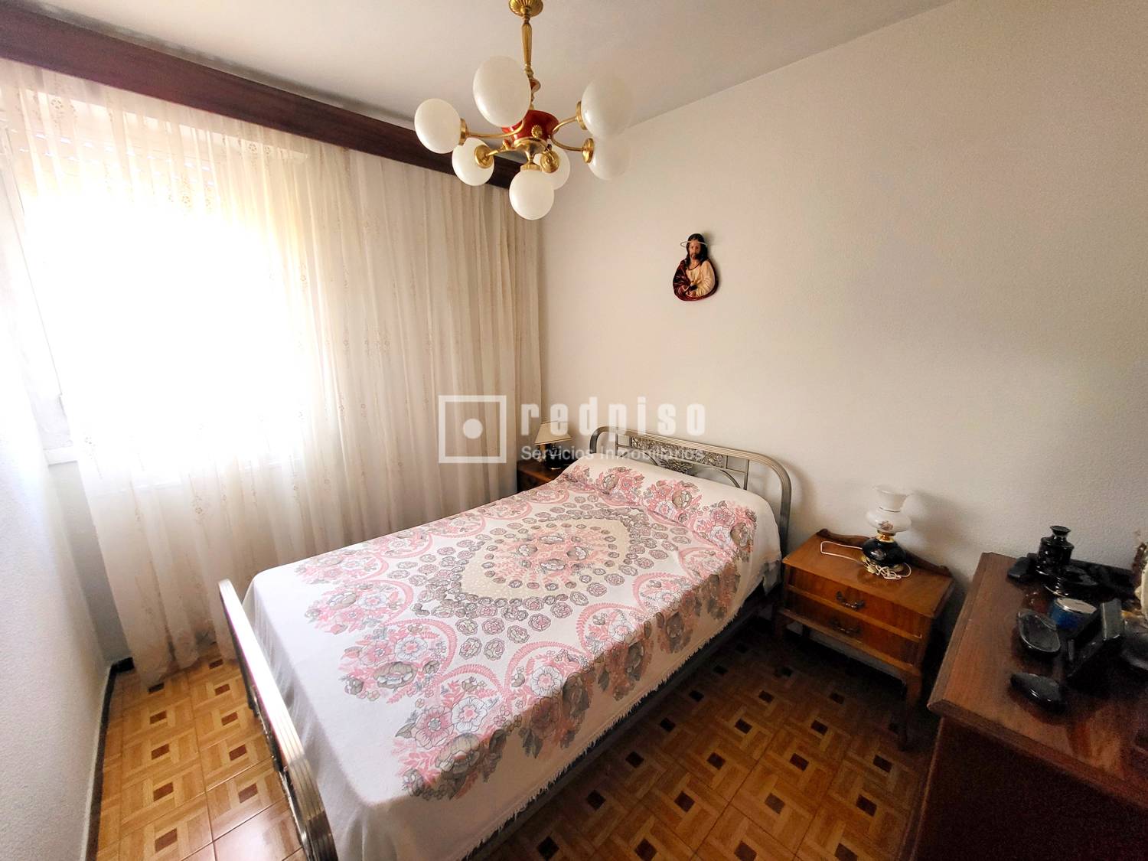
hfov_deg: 106.2
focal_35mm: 13
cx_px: 574
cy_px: 430
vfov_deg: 89.9
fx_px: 431
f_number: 2.2
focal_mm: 1.74
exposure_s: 1/50
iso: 250
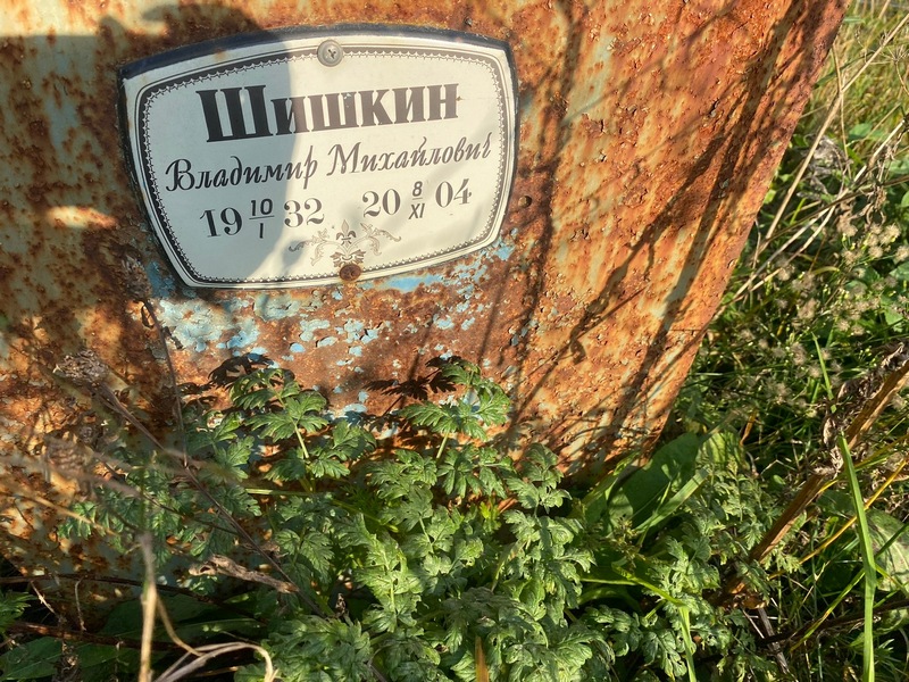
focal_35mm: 26
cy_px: 341
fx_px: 683
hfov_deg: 67.3
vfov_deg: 53.1
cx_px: 454
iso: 32
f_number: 1.8
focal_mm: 4.25
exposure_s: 1/1653
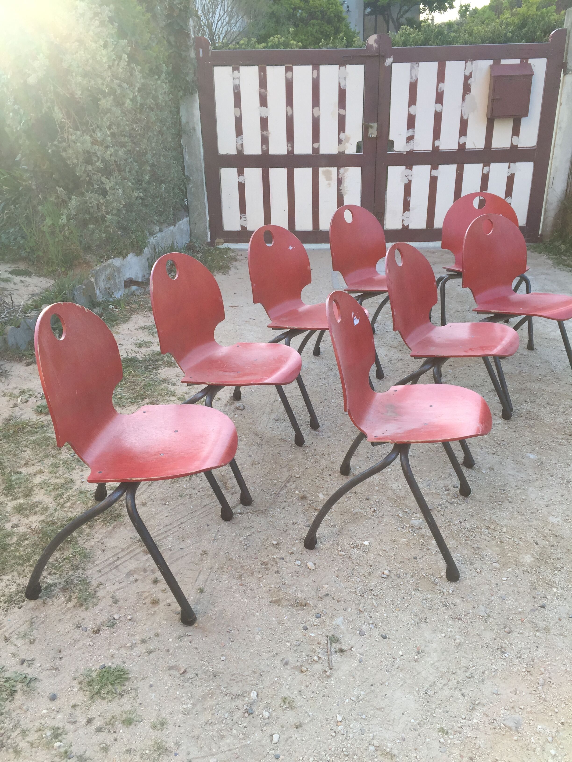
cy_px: 381
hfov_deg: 48.2
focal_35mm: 29
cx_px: 286
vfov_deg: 61.7
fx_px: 639
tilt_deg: -24.1
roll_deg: +2.5
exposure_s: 1/384
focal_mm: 4.15
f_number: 2.2
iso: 32
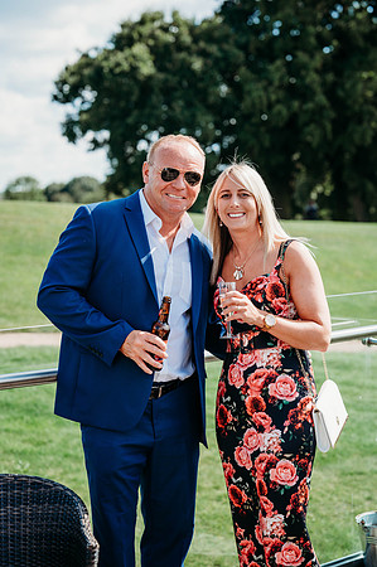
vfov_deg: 23.9
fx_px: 1338
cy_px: 284
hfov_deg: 16.0
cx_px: 188
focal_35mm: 85
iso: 100
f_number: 4
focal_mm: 85
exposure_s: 1/500
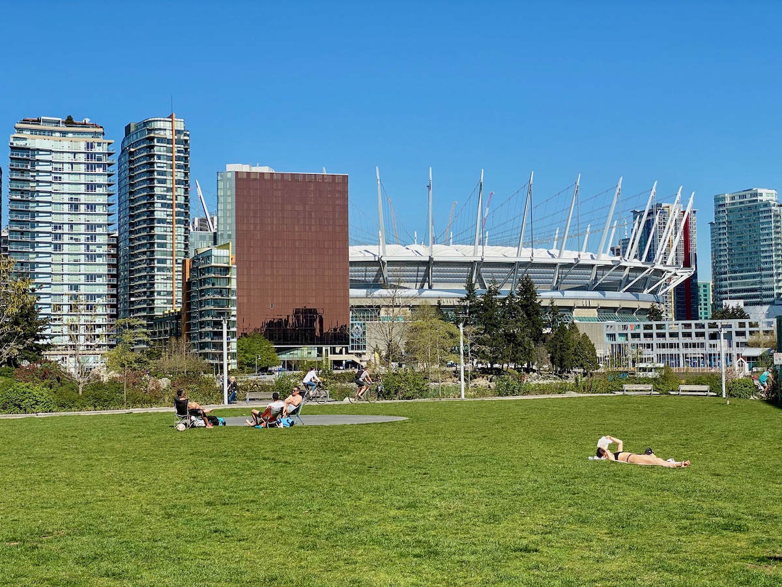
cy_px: 294
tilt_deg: +3.5
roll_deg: +0.5
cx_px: 391
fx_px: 1175
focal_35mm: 52
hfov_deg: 36.8
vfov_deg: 28.0
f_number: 2
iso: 20
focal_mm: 6
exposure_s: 1/1597
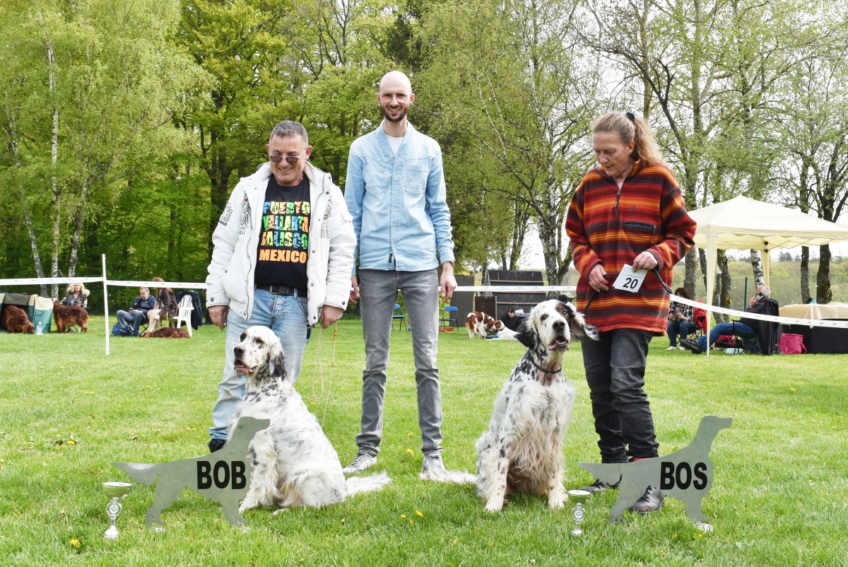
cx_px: 424
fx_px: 707
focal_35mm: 30
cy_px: 284
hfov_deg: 61.9
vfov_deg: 43.7
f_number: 9
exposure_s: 1/320
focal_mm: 20
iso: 200
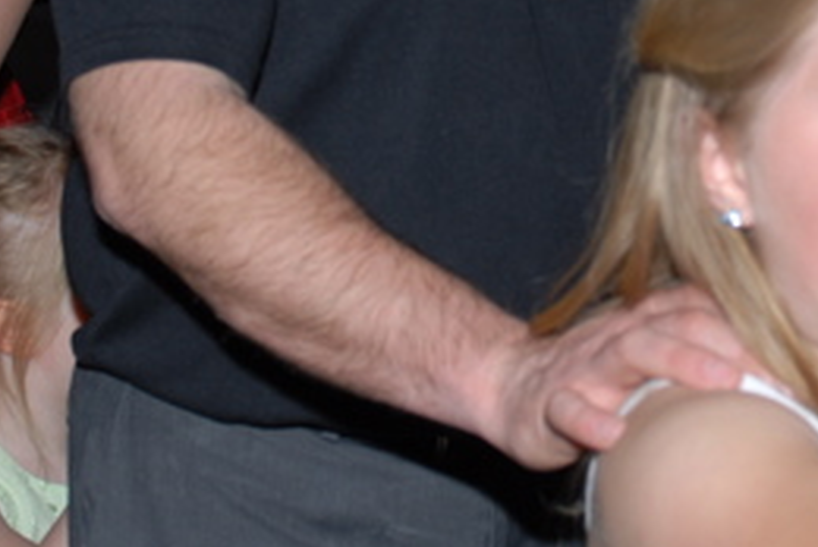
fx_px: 2730
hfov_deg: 17.0
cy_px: -52
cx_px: 554
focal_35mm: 120
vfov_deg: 11.3
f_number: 4
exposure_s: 1/60
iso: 100
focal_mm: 26
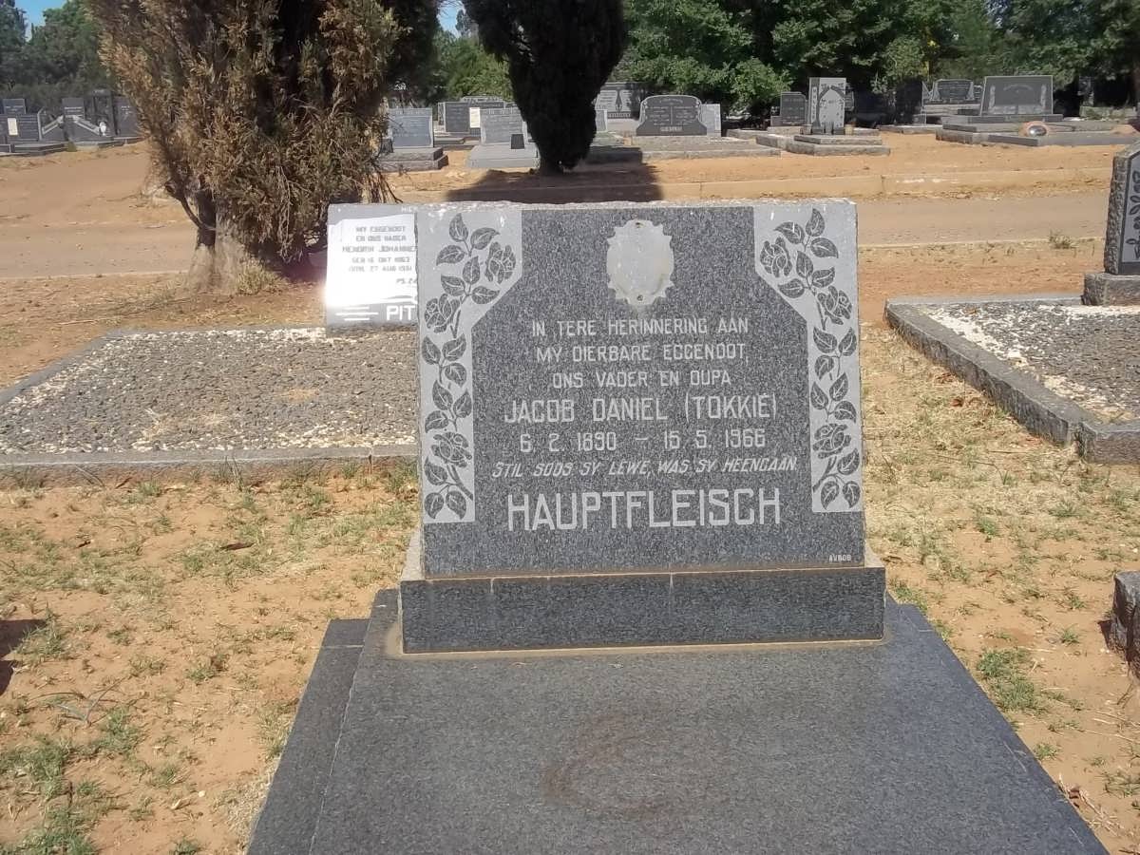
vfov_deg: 36.0
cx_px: 570
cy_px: 428
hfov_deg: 46.8
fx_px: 1317
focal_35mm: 40
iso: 80
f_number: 6.3
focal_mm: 7.1
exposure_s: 1/400
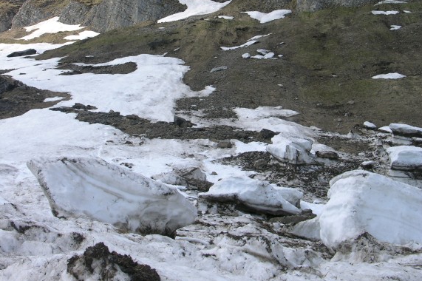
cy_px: 78
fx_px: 820
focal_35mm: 70
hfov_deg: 28.9
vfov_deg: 19.3
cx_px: 212
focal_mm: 12.7
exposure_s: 1/212
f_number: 6
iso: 50
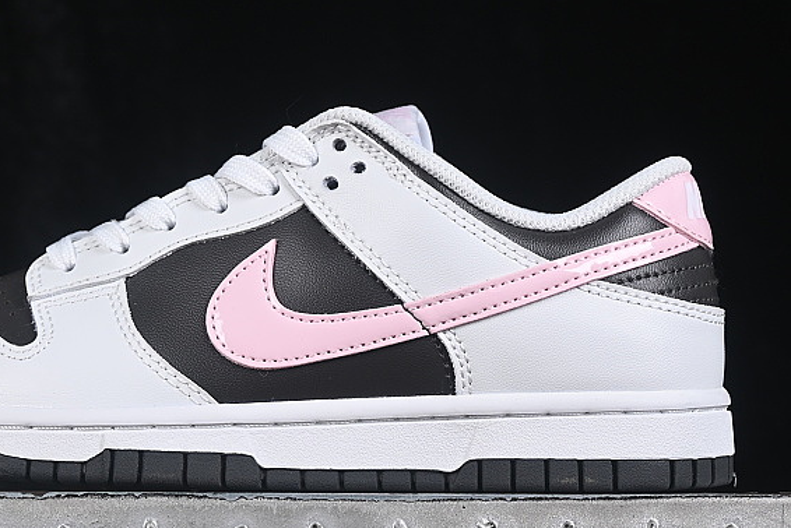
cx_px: 271
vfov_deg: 9.6
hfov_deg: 14.3
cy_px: 177
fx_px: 3143
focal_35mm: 143
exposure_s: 1/80
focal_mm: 50
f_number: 8
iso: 160
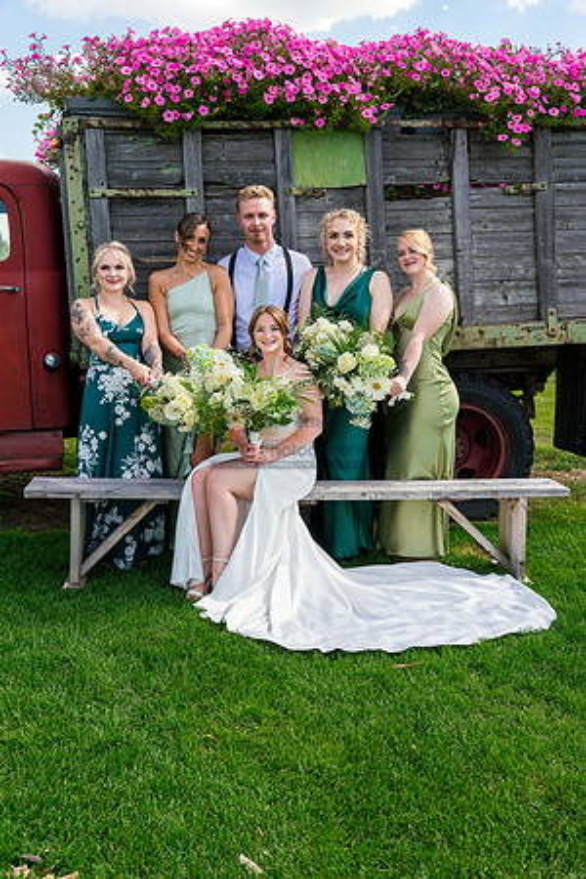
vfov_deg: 50.7
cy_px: 440
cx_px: 293
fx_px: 928
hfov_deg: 35.1
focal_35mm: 38
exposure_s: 1/640
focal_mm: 38
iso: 400
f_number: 5
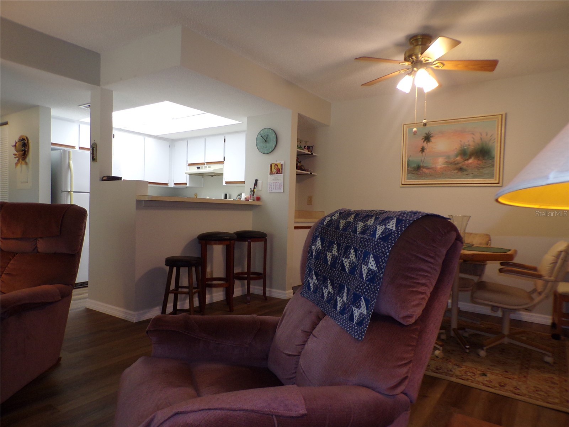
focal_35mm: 24
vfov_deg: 56.8
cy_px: 214
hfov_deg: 71.6
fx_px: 394
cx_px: 284
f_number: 3
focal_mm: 4.3
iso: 195
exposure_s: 1/34
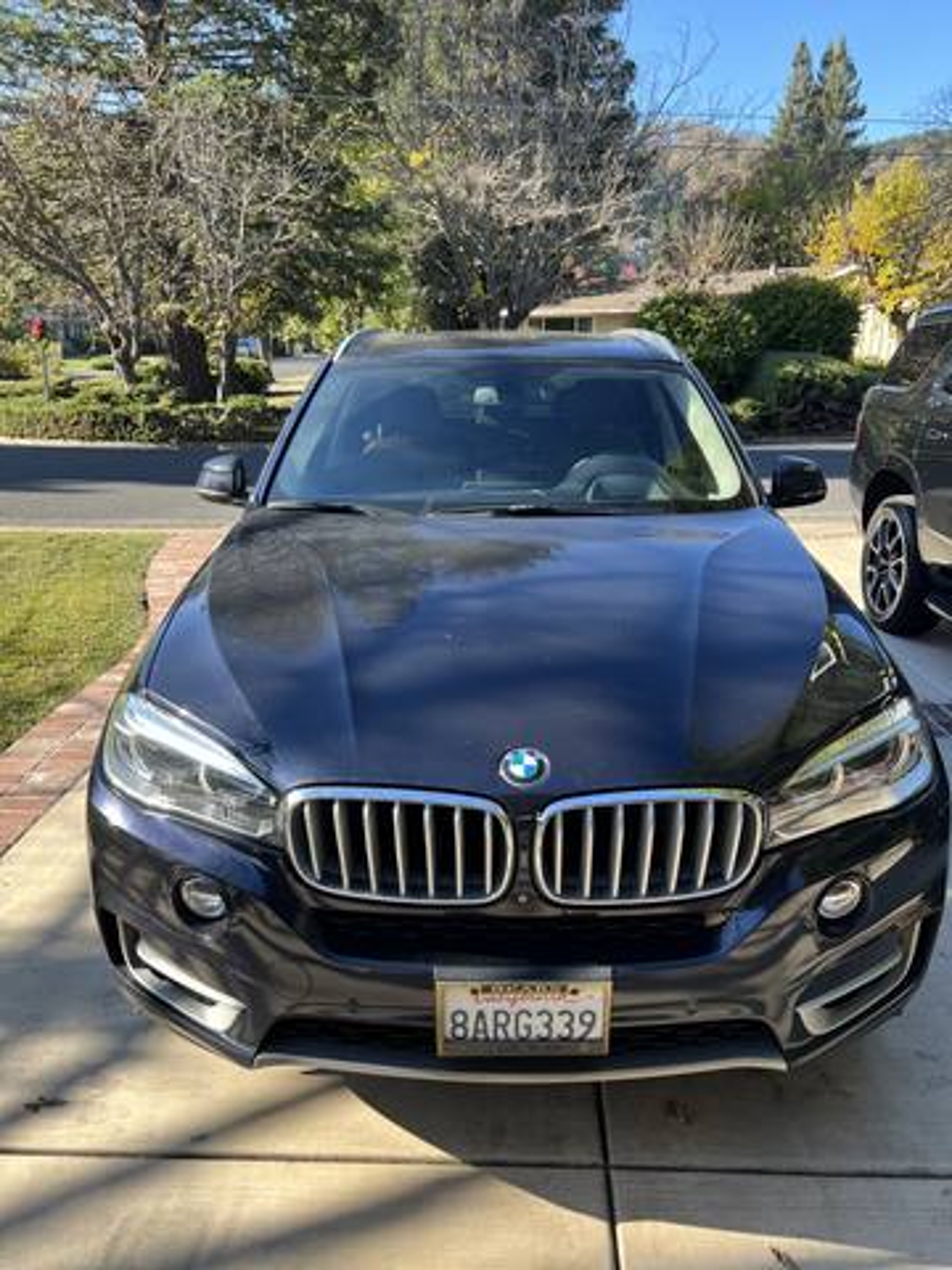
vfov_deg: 67.3
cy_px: 635
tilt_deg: -14.0
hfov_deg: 53.1
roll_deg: -1.3
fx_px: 953
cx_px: 476
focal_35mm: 26
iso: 50
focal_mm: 5.7
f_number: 1.5
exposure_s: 1/448
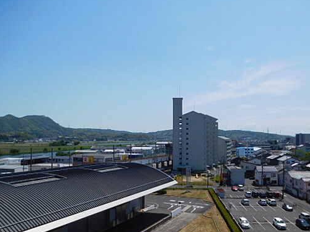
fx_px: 269
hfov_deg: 59.8
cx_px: 174
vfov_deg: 46.7
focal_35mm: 30
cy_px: 131
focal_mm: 4.5
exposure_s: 1/800
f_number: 6.8
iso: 125
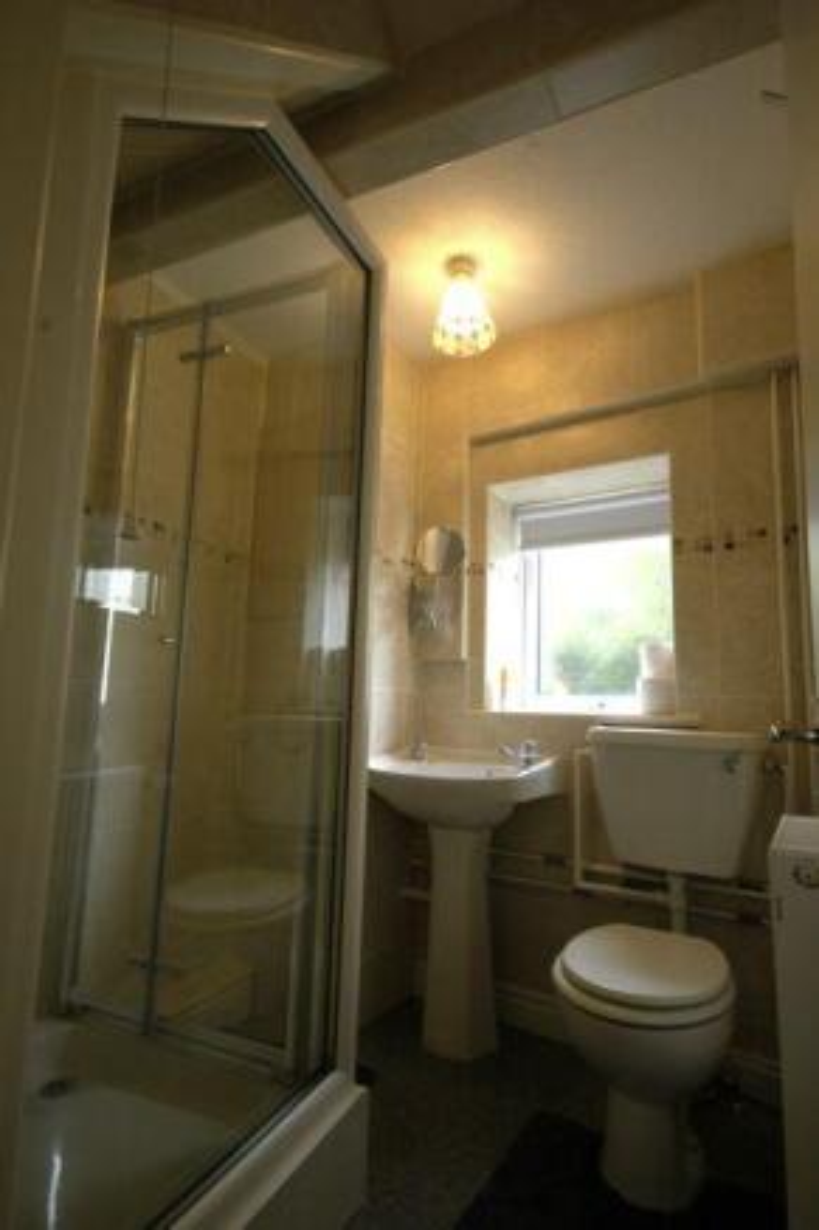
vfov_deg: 90.0
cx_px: 410
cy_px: 615
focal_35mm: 18
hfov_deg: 67.3
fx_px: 615
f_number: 4.5
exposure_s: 1/60
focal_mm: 12
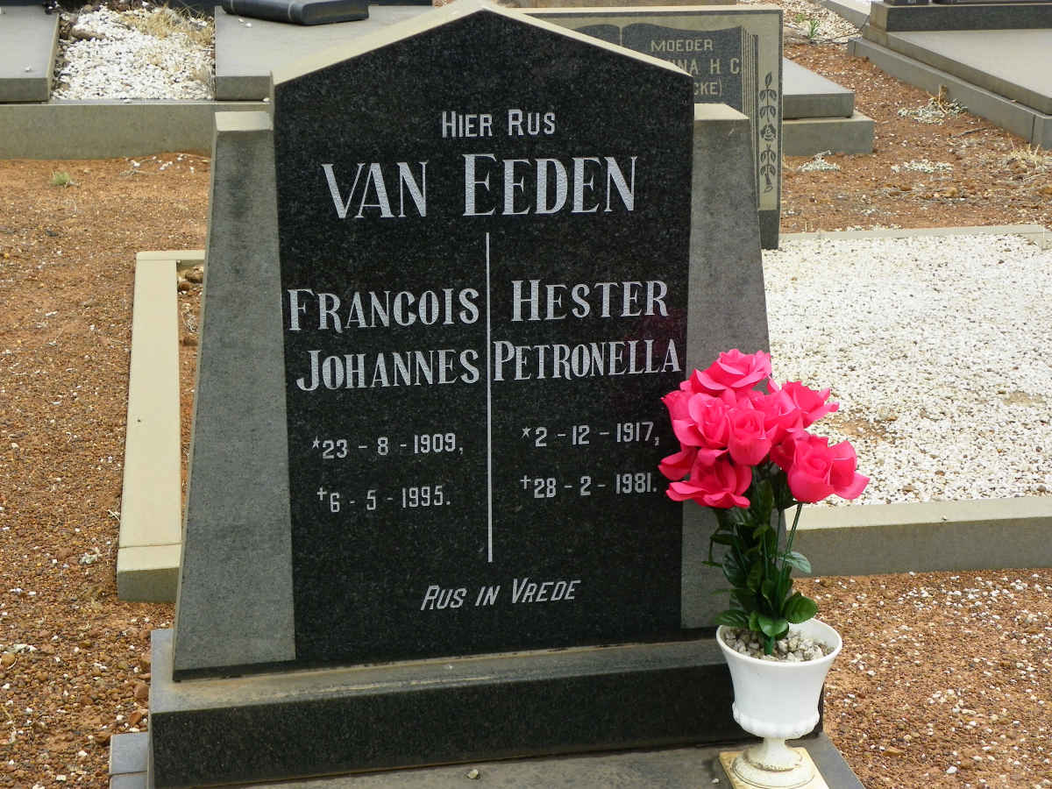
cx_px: 526
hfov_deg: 29.4
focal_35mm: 66
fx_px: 2006
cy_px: 394
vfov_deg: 22.3
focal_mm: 11.8
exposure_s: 1/250
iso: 64
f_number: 4
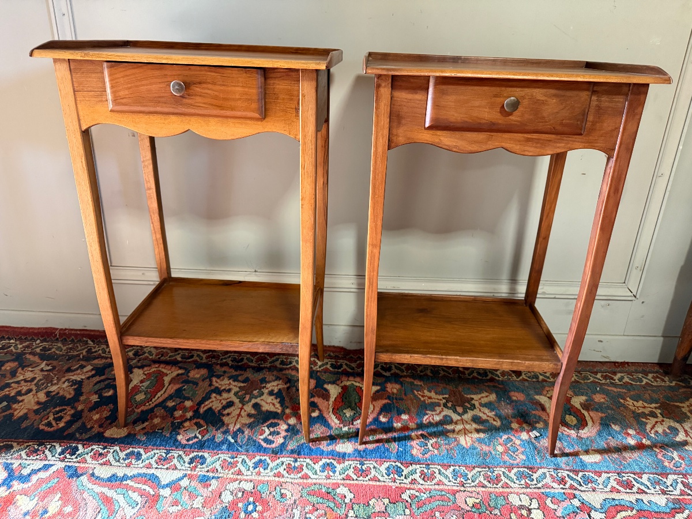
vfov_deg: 56.8
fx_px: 480
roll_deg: -2.0
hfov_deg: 71.6
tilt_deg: -22.8
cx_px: 346
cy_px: 260
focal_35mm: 24
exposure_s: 1/58
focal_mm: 6.76
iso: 800
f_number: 1.78
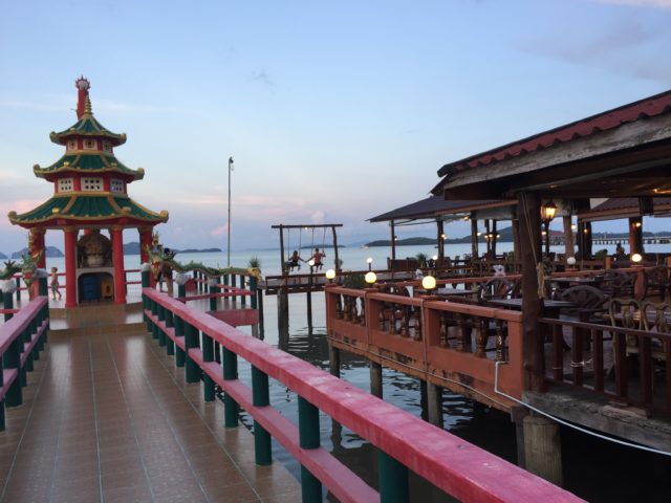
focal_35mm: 29
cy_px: 252
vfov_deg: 48.2
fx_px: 562
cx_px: 336
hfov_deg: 61.7
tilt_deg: +0.4
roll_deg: -0.3
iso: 32
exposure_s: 1/50
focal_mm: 4.15
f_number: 2.2
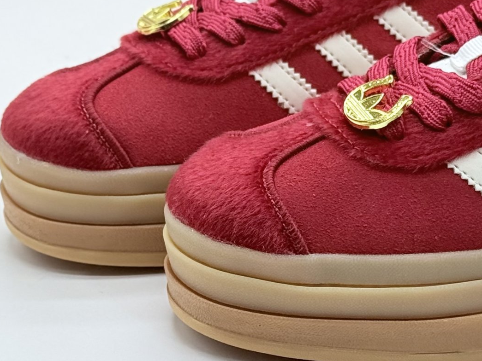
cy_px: 178
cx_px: 236
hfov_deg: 38.9
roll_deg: +1.3
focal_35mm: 49
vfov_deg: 29.7
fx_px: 682
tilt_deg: -23.9
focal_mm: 6.76
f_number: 1.78
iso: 64
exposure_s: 1/596
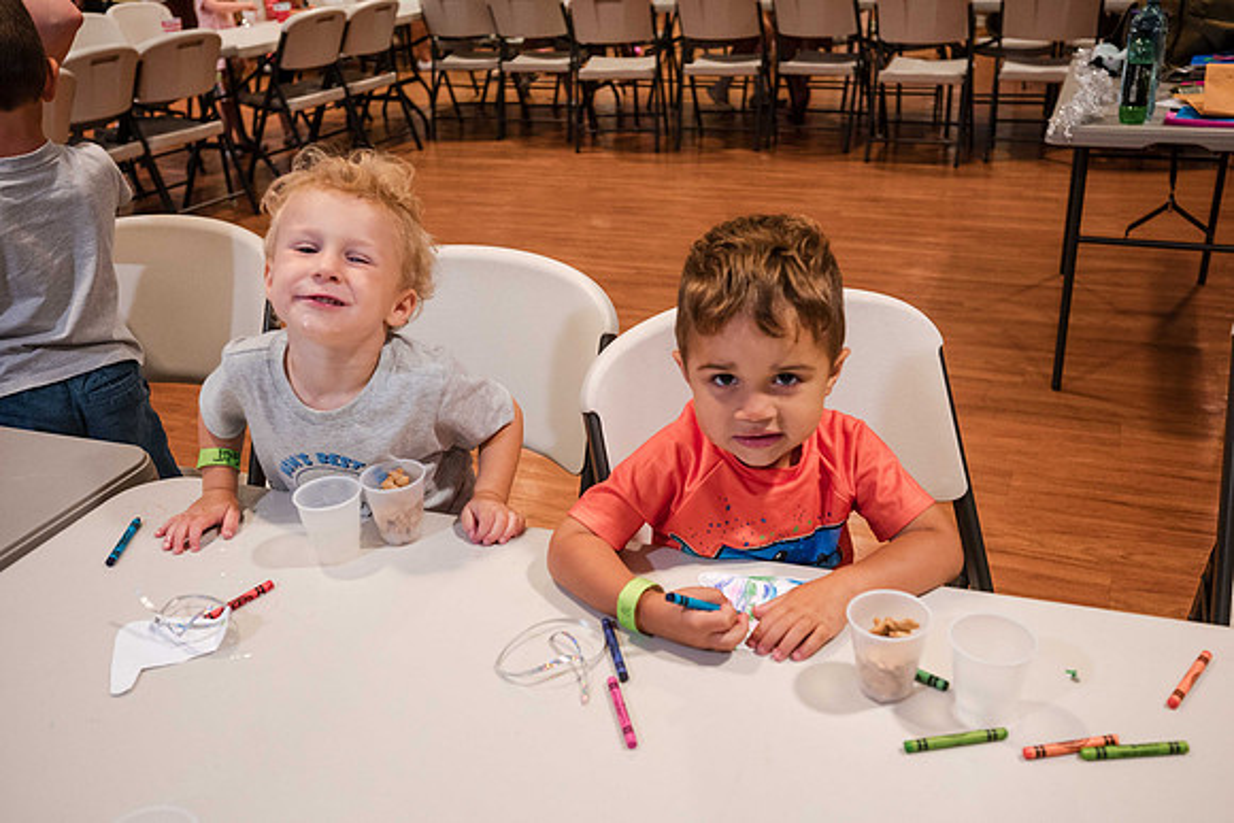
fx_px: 1071
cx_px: 626
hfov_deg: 59.9
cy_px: 405
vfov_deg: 42.0
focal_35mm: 31
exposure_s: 1/125
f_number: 4
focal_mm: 30
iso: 3200
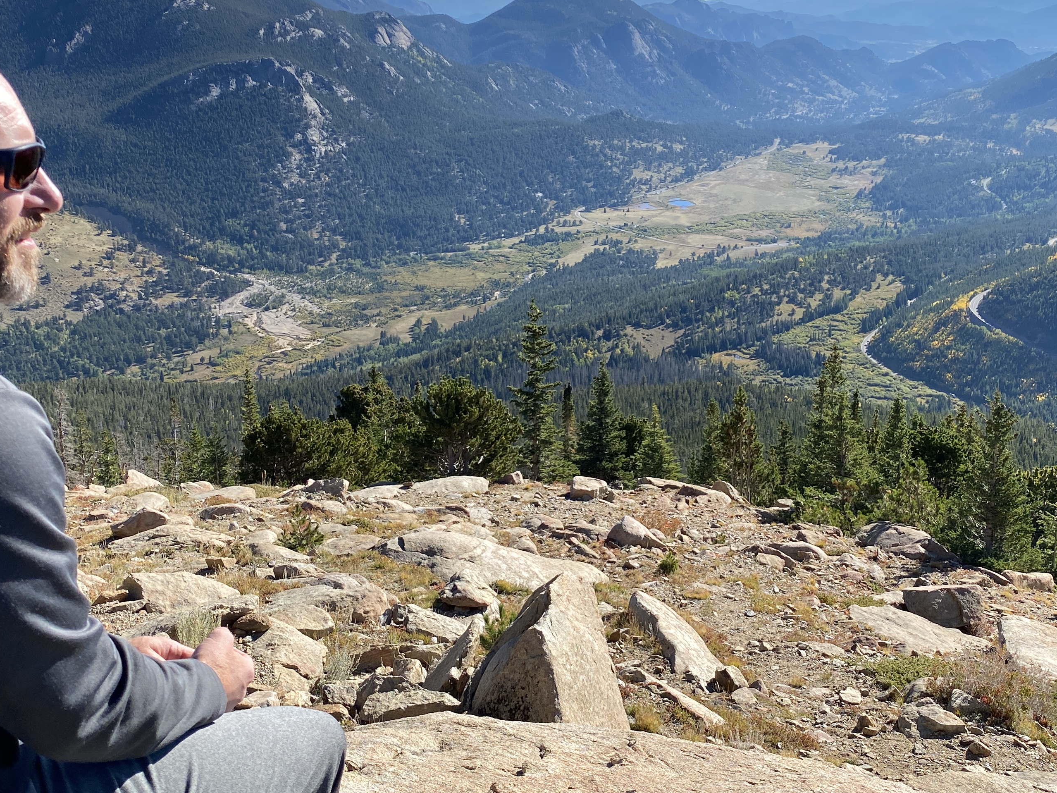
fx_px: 1252
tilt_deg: -16.7
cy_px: 294
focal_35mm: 41
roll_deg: +0.5
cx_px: 565
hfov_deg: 45.7
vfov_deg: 34.9
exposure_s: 1/2268
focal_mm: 4.25
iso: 32
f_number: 1.8
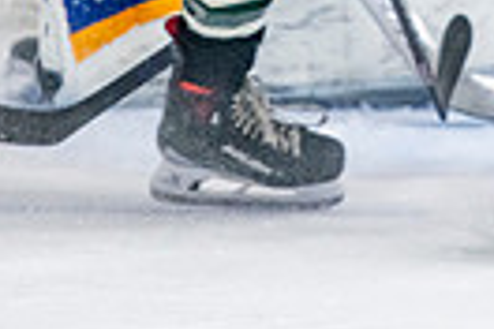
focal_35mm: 919
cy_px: -409
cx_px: 498
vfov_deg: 1.5
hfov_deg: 2.2
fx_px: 12610
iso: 2000
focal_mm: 185
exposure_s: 1/640
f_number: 3.2
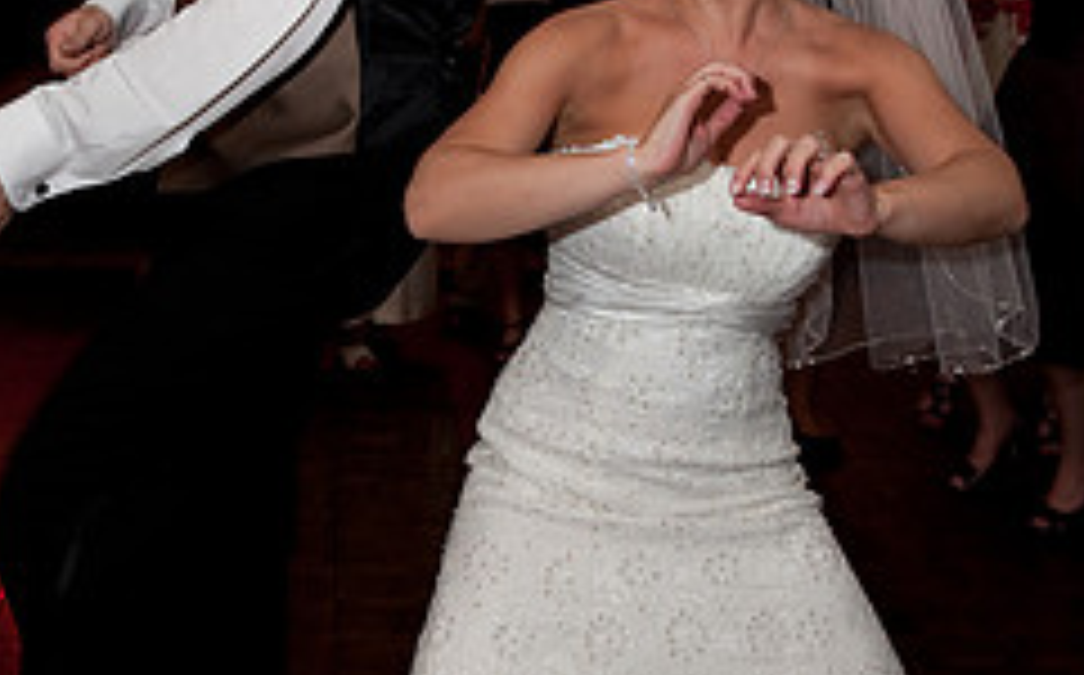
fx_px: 1741
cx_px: 448
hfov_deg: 34.5
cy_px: 207
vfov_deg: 21.8
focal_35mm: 59
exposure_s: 1/60
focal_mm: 31
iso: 800
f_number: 4.5
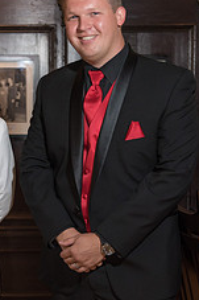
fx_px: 905
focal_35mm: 109
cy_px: 174
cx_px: 14
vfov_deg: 18.8
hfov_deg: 12.4
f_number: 4
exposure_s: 1/125
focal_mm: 55
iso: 1250
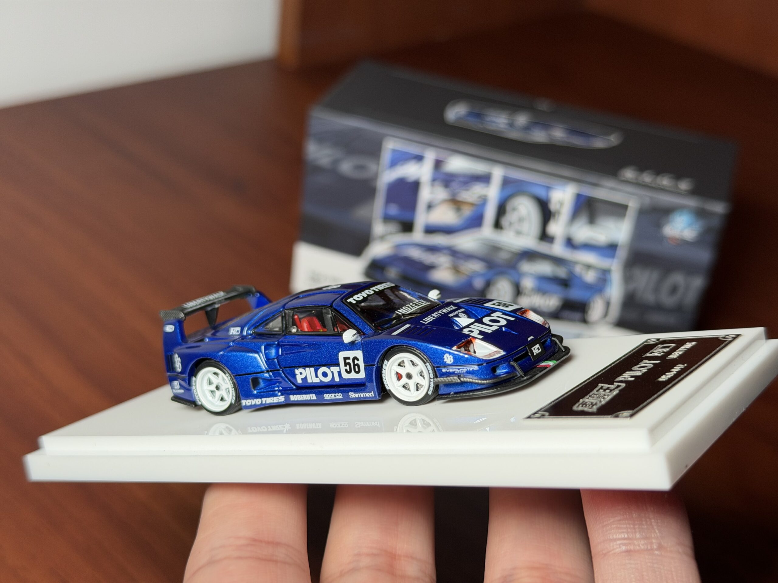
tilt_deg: -30.1
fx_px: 1079
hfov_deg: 39.7
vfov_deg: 30.3
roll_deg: -7.8
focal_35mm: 48
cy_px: 292
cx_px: 389
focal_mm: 6.76
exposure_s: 1/140
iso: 64
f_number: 1.78
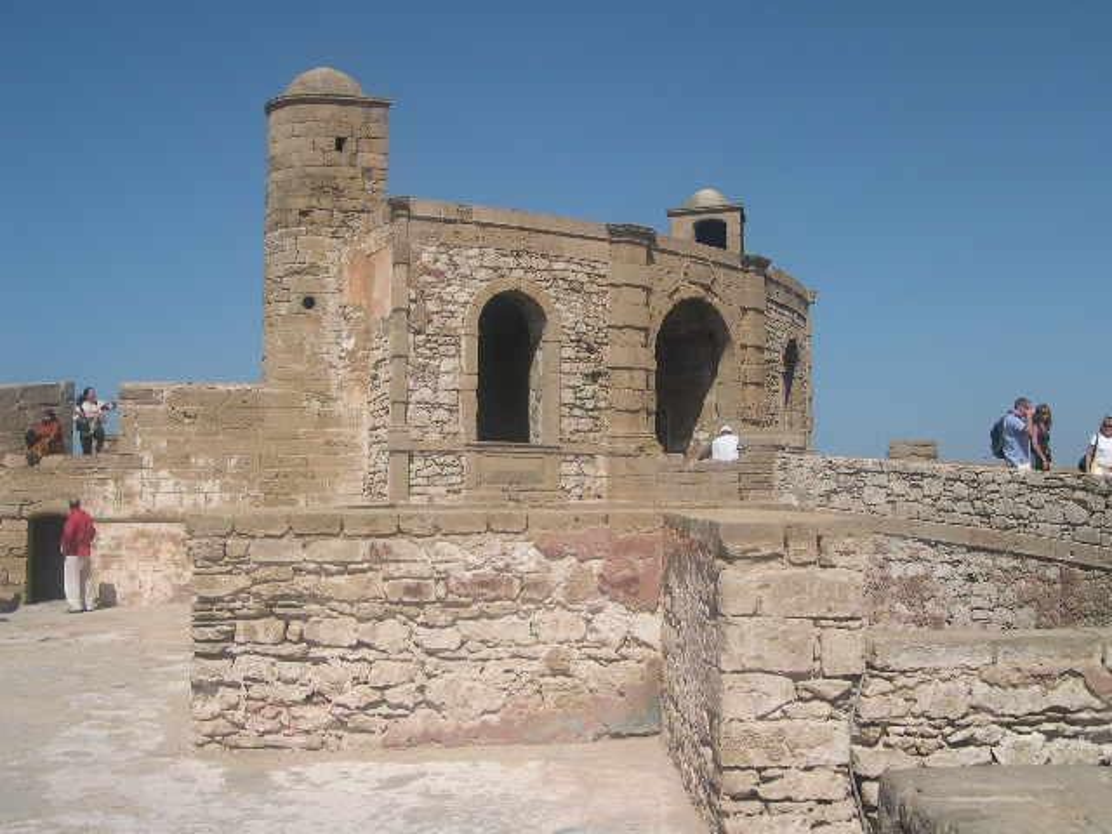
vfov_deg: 37.7
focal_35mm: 38
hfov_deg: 49.0
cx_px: 556
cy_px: 417
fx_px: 1221
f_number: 7.6
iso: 100
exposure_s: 1/358
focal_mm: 8
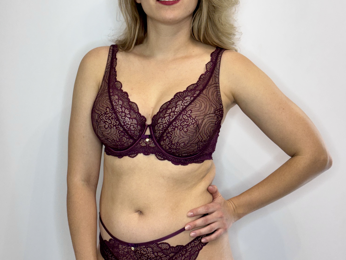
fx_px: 650
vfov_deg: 22.6
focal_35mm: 65
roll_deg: +0.2
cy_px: 127
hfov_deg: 29.8
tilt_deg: -9.3
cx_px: 170
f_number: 1.78
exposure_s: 1/50
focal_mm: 6.76
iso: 80
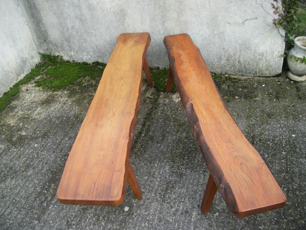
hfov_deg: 56.8
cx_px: 153
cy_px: 115
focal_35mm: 32
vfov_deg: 44.2
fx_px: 283
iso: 80
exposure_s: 1/100
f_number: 2.9
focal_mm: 5.7
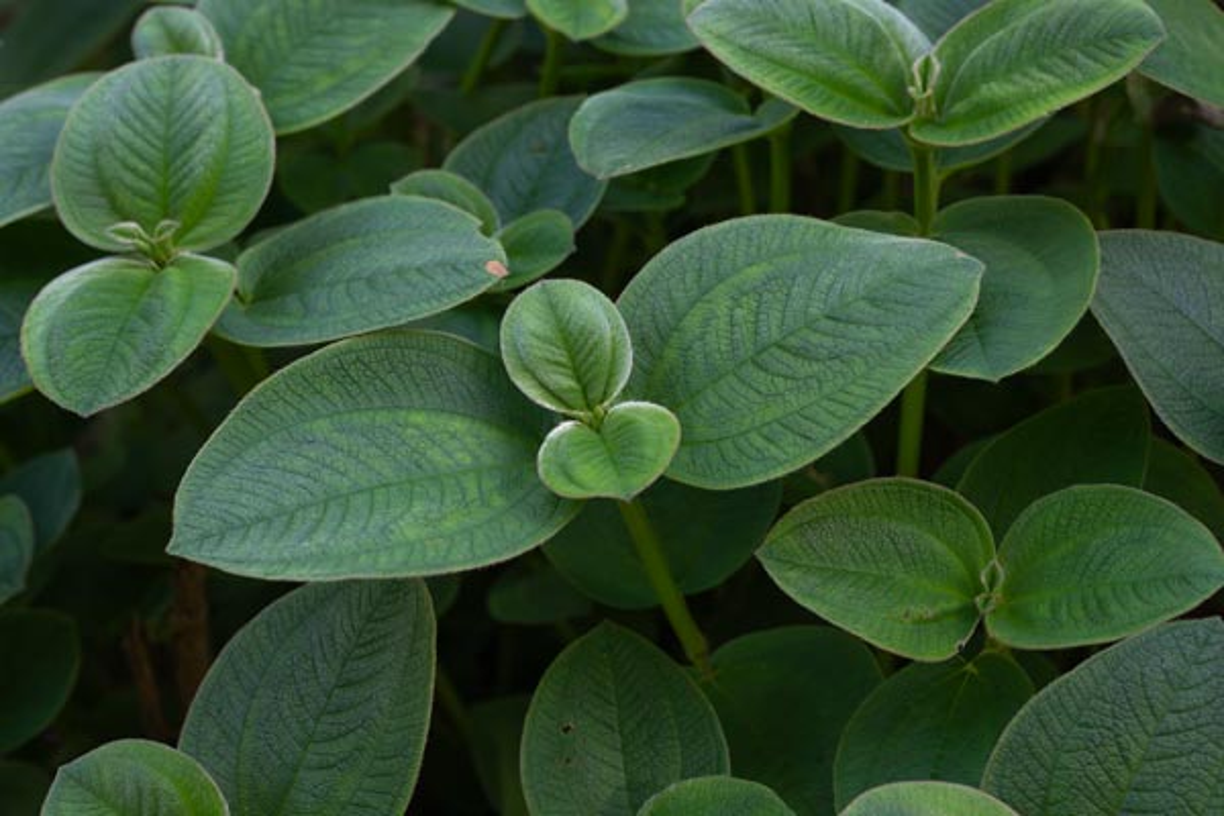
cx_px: 612
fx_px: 2890
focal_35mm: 85
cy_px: 408
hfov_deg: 23.9
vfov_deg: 16.1
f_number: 5.6
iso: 320
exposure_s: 1/200
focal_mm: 85
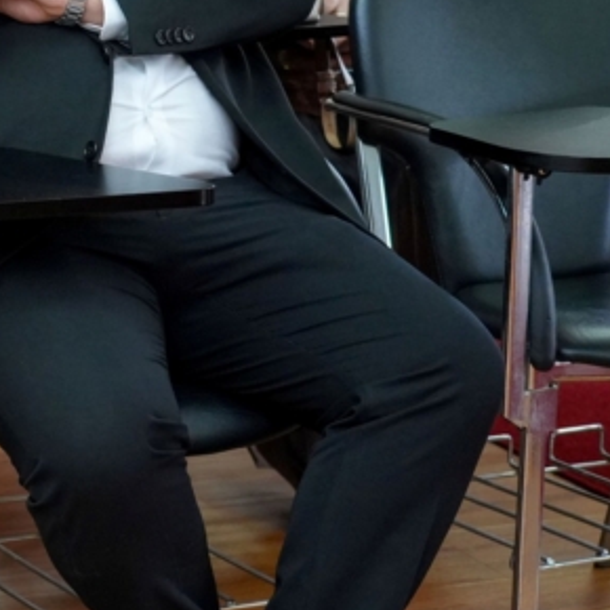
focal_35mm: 148
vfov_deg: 11.8
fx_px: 2951
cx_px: -429
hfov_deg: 11.1
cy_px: 147
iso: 2500
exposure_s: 1/160
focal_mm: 49
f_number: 4
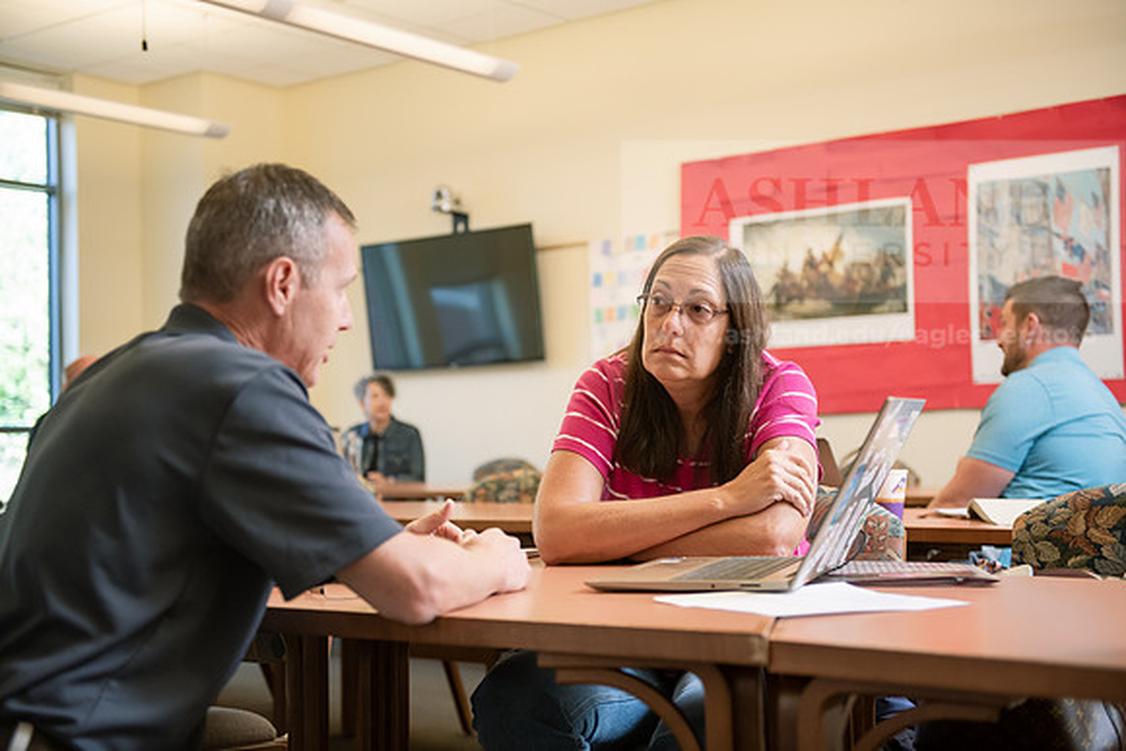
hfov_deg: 39.6
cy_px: 376
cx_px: 563
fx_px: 1564
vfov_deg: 27.0
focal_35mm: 50
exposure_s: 1/200
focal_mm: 50
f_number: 2.8
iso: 800
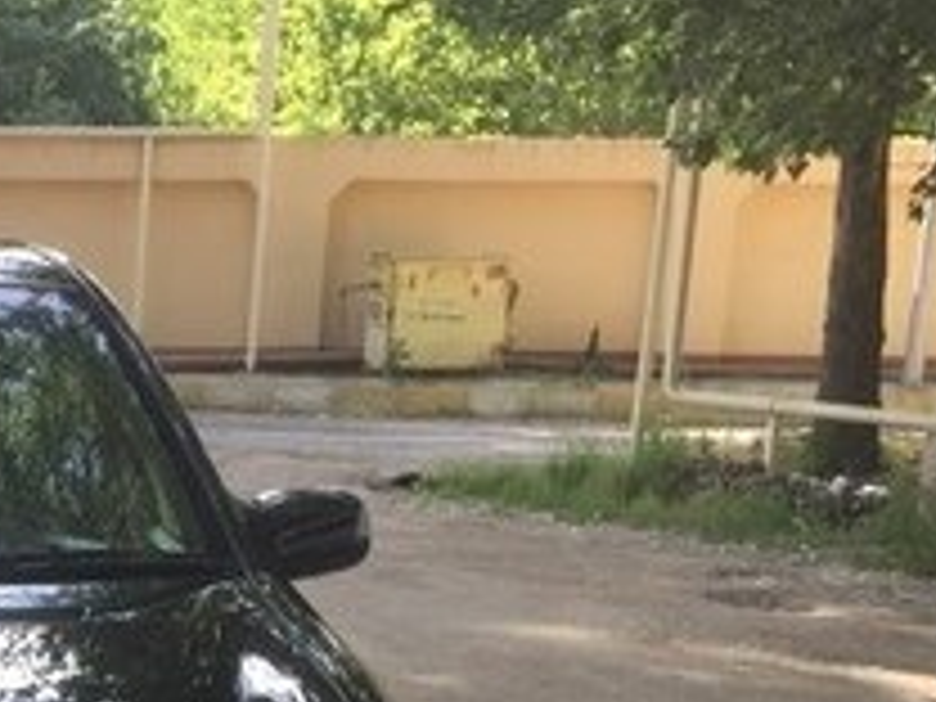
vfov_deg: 15.1
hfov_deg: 19.5
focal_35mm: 92
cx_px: -315
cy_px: 997
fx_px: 2488
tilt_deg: -13.2
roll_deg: -0.9
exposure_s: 1/176
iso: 32
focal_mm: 4.15
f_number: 2.2
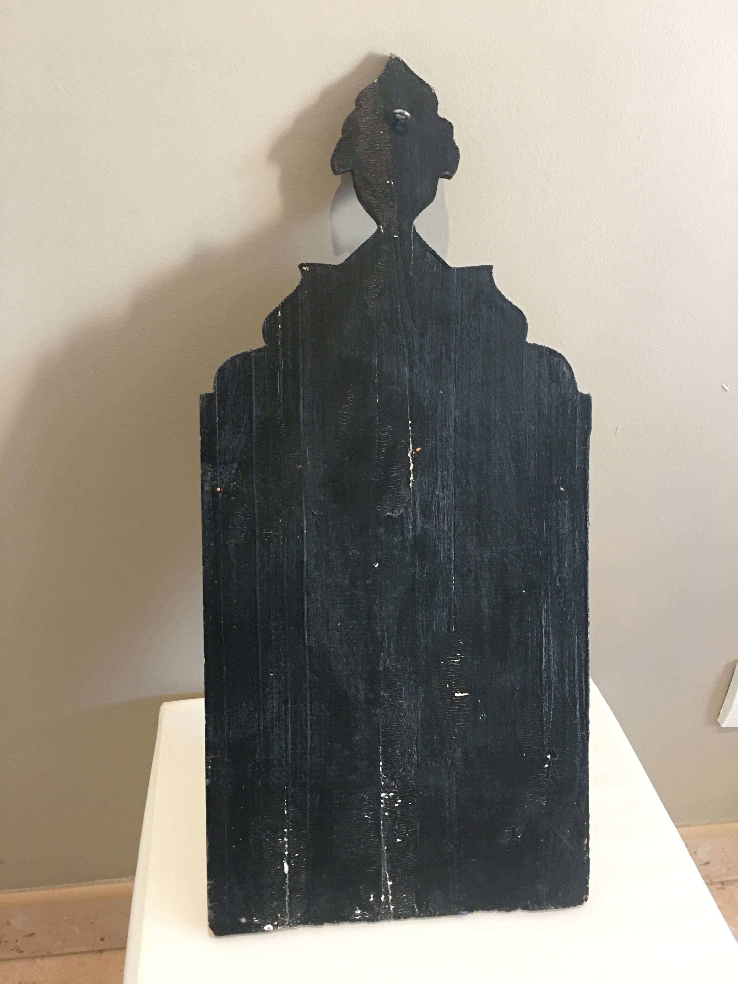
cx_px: 369
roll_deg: -4.2
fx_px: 824
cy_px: 492
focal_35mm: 29
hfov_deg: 48.2
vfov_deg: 61.7
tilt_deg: -28.1
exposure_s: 1/8
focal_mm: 4.15
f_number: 2.2
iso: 100
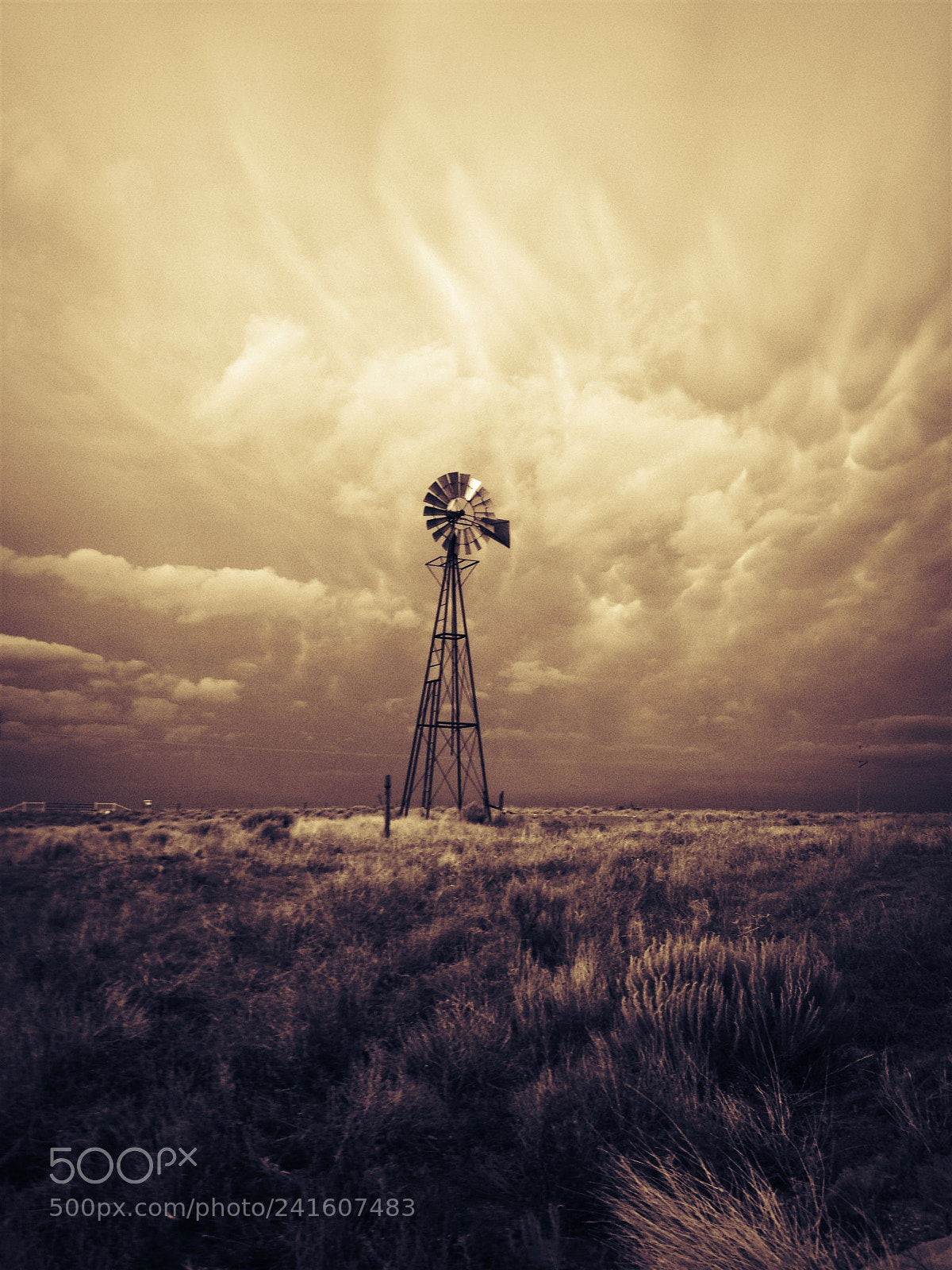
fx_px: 1283
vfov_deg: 52.6
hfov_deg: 40.7
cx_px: 476
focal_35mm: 35
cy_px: 635
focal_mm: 4.28
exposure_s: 1/133
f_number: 2.4
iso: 50
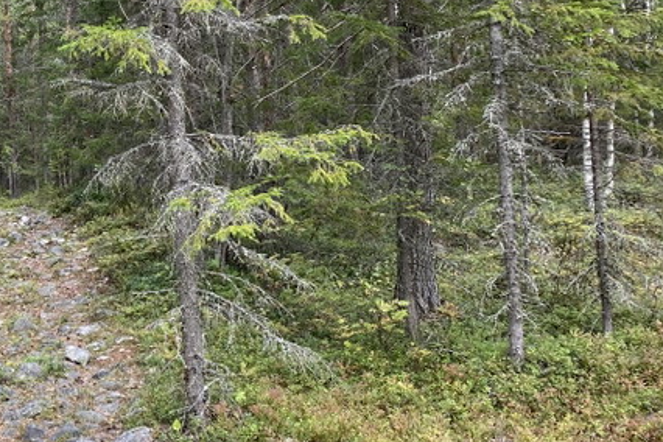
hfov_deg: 30.1
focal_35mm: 61
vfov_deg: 22.2
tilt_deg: +4.7
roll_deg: +1.8
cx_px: -34
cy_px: 163
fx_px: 1123
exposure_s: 1/122
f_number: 1.8
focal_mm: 4.25
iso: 32
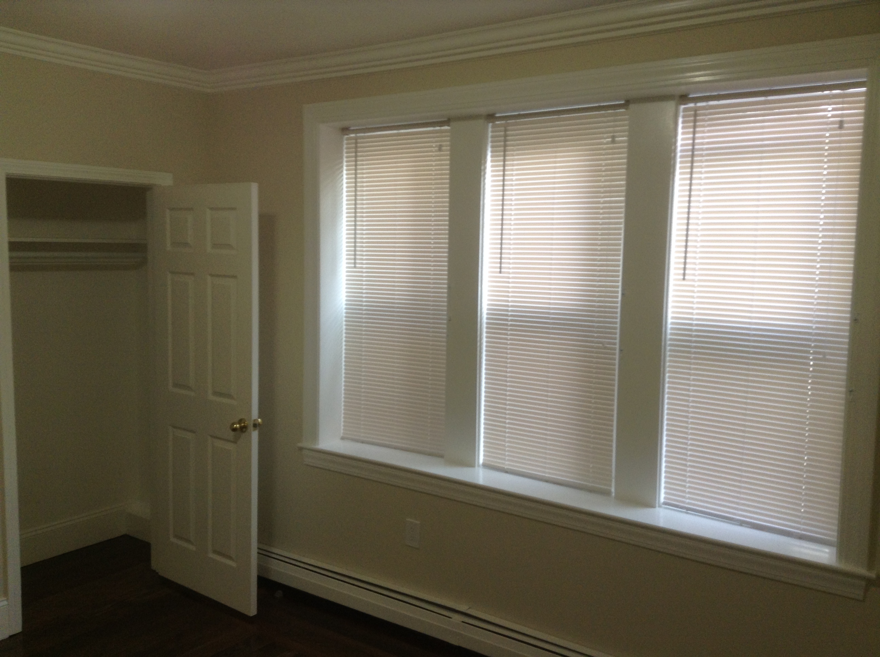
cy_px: 328
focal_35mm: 33
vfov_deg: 42.8
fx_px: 838
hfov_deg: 55.4
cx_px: 440
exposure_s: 1/24
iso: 40
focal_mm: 3.3
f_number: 2.4
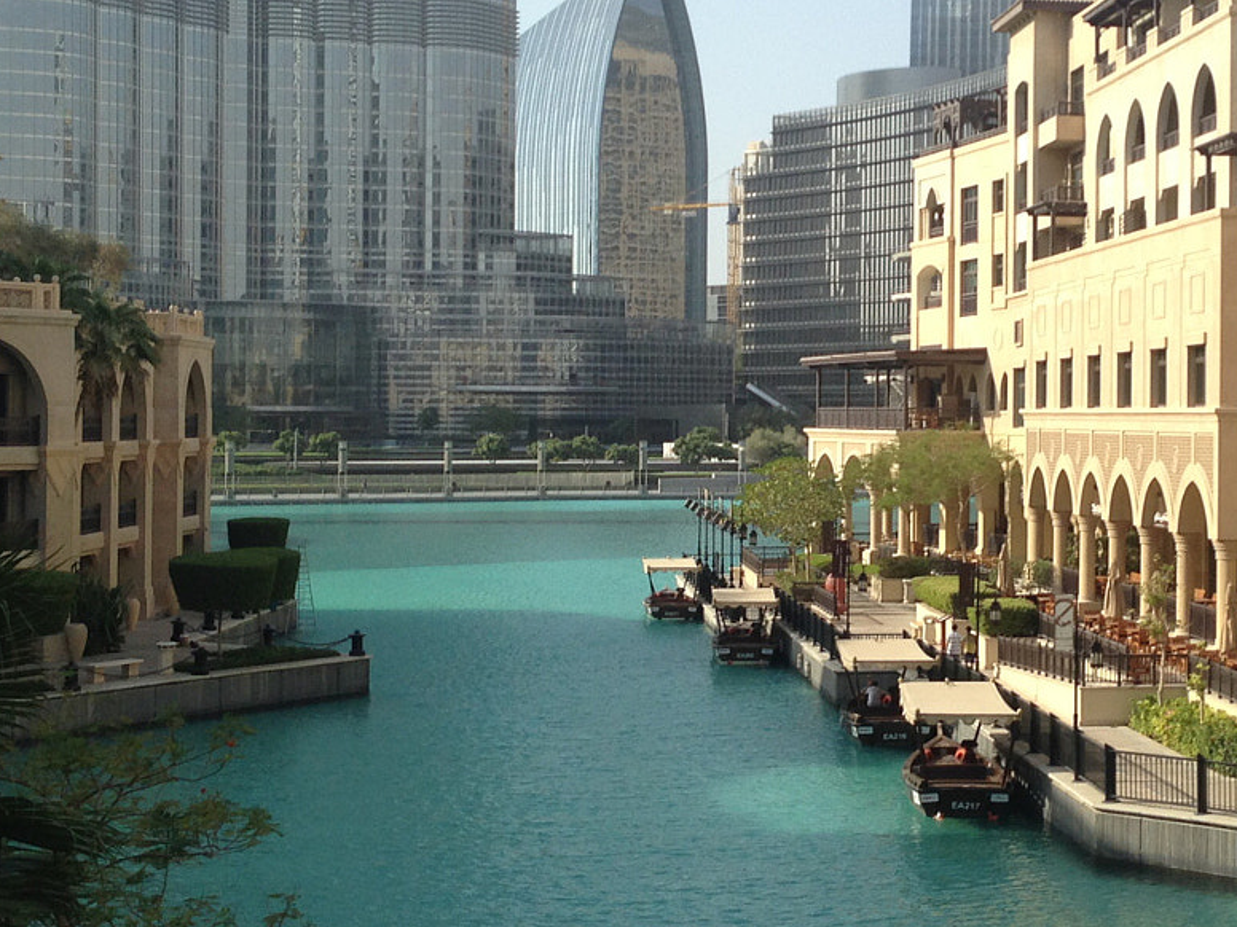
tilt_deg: +2.1
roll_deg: -1.2
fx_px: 2430
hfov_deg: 28.3
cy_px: 408
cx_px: 869
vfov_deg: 21.6
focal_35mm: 68
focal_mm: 4.12
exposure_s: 1/1106
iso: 50
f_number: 2.4
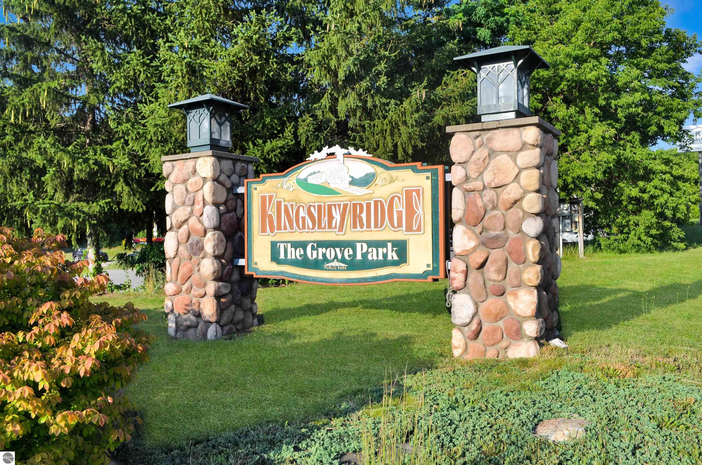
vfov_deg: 39.8
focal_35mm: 33
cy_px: 232
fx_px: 642
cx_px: 351
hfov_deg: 57.3
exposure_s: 1/250
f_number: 8
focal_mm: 22
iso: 125
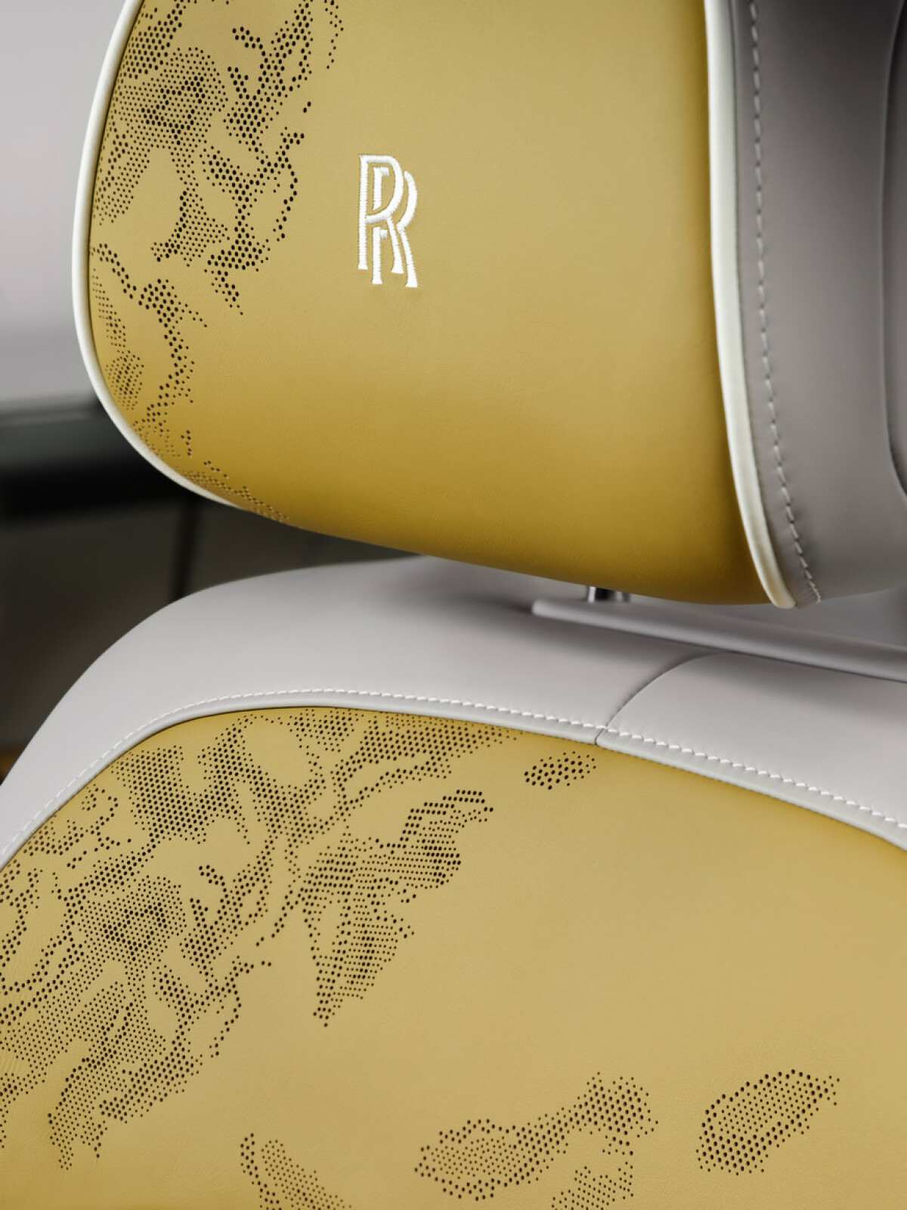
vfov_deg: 22.5
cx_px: 454
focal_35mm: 87
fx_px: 3039
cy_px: 605
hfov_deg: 17.0
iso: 100
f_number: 11
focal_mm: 110
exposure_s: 4
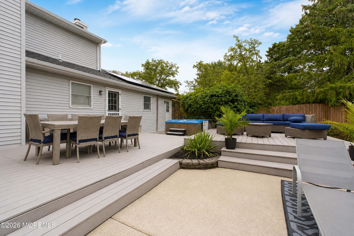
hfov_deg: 100.4
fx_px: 147
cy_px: 118
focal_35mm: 15
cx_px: 177
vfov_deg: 77.3
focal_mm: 10
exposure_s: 1/80
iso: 800
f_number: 11
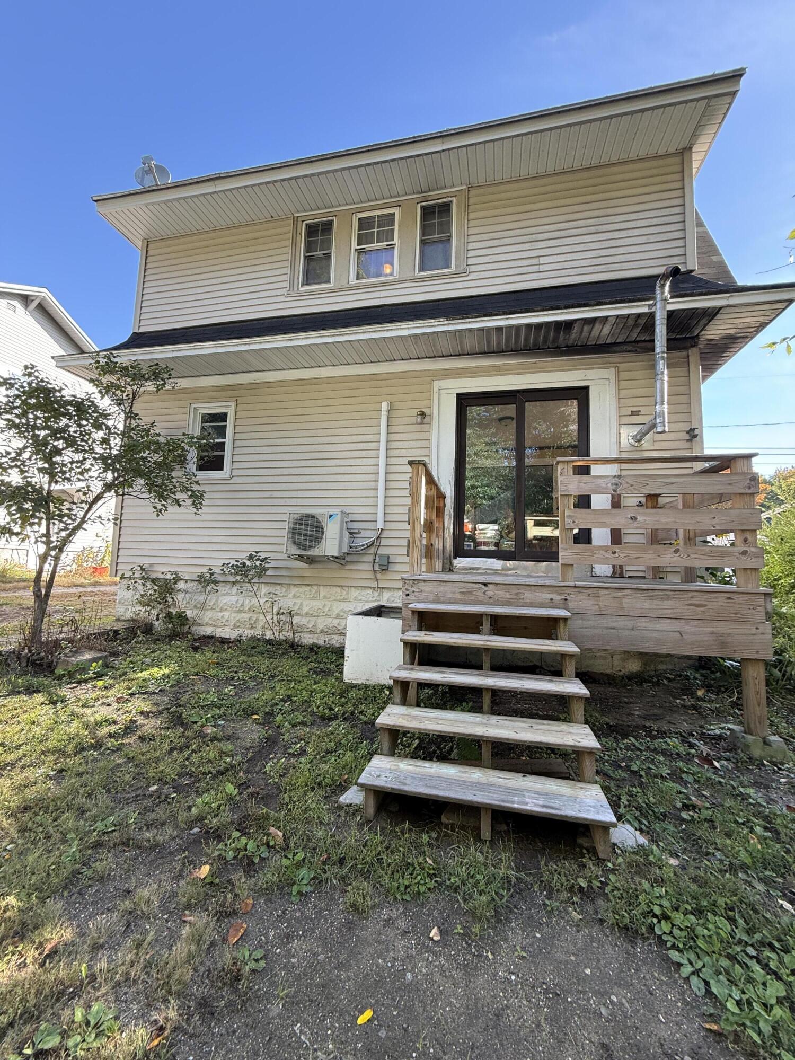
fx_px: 429
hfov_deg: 85.7
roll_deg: -2.3
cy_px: 530
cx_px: 398
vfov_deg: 102.1
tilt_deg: +6.7
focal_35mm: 14
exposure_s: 1/100
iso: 40
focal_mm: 2.22
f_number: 2.2
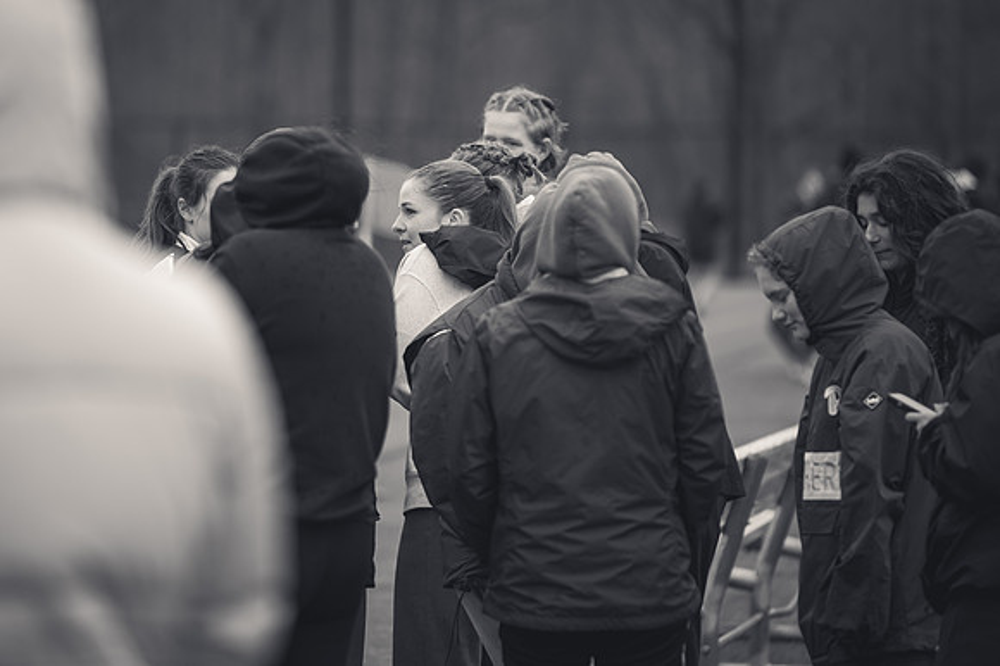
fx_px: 6980
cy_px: 226
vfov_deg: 5.5
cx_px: 402
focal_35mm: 251
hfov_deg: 8.2
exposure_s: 1/800
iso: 220
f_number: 2.8
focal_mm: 190
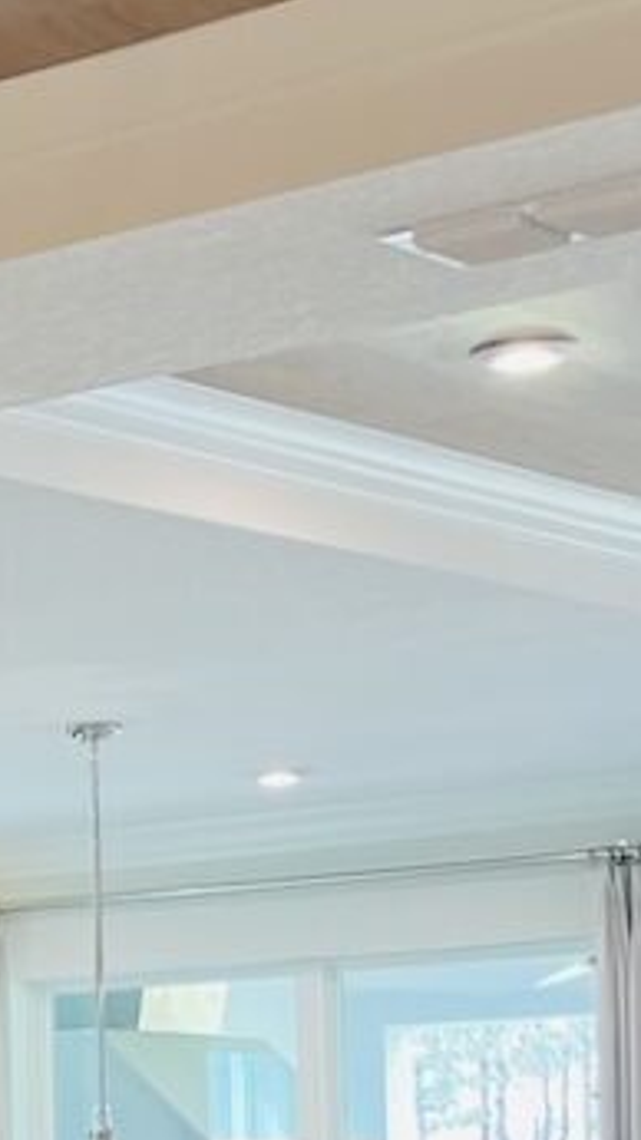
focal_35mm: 126
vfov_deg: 16.7
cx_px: -1037
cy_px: 1104
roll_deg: +0.5
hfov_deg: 8.5
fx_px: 3808
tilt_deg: +2.0
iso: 125
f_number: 1.6
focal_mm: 5.1
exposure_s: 1/120
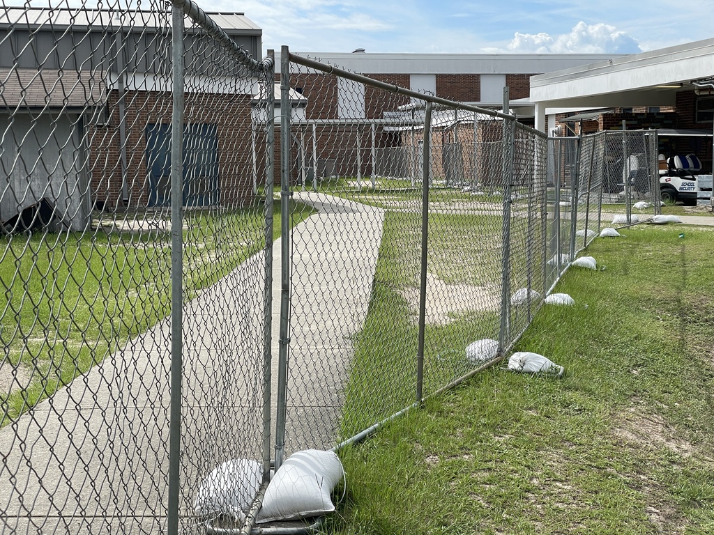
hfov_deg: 36.8
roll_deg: +0.4
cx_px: 357
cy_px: 268
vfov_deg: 28.0
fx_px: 1073
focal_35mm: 52
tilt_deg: -5.2
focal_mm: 6
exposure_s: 1/1996
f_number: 2
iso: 25
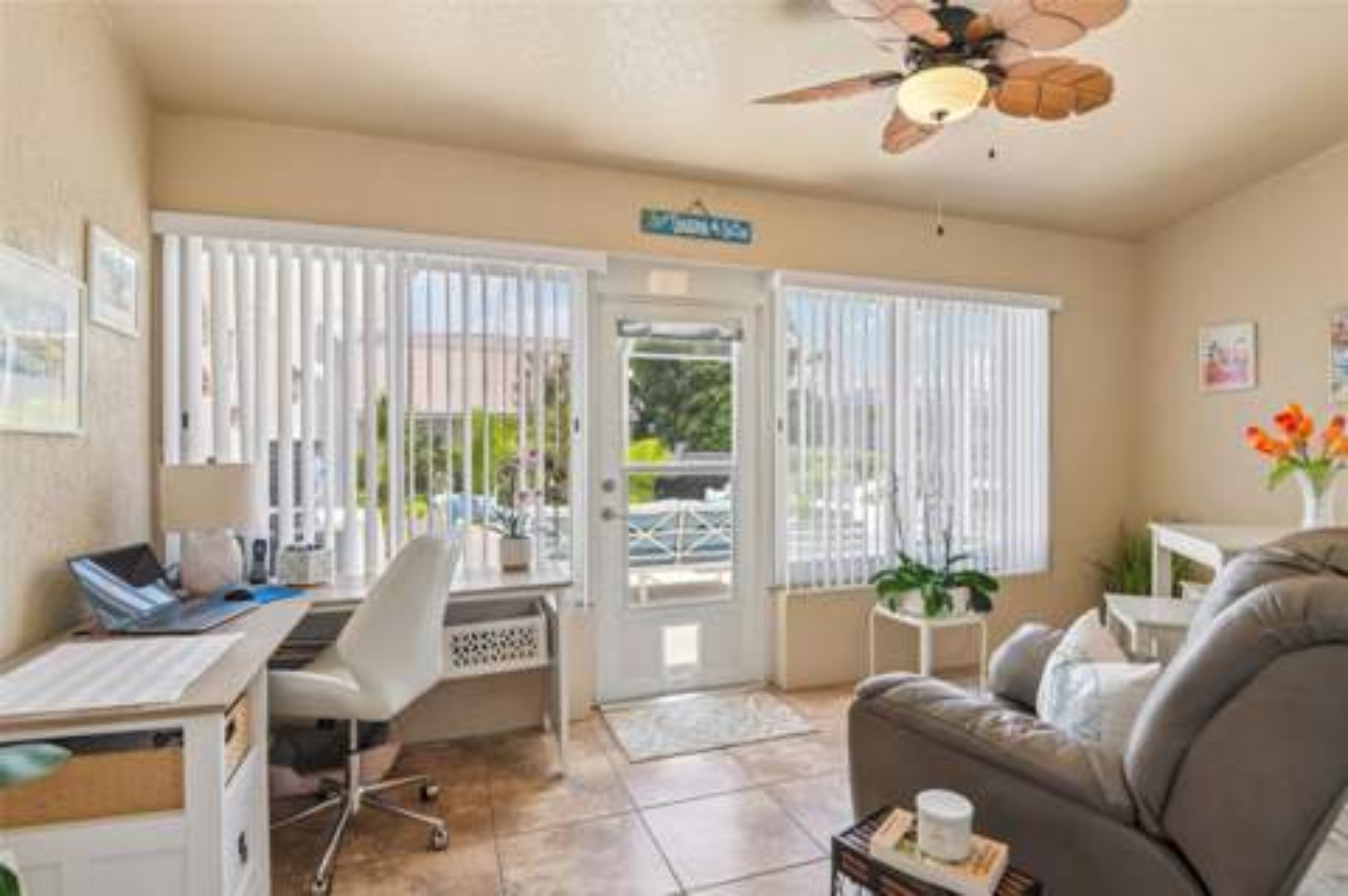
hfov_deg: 90.1
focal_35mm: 18
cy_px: 448
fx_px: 673
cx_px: 674
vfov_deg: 67.3
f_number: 8
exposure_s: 1/50
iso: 400
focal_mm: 18
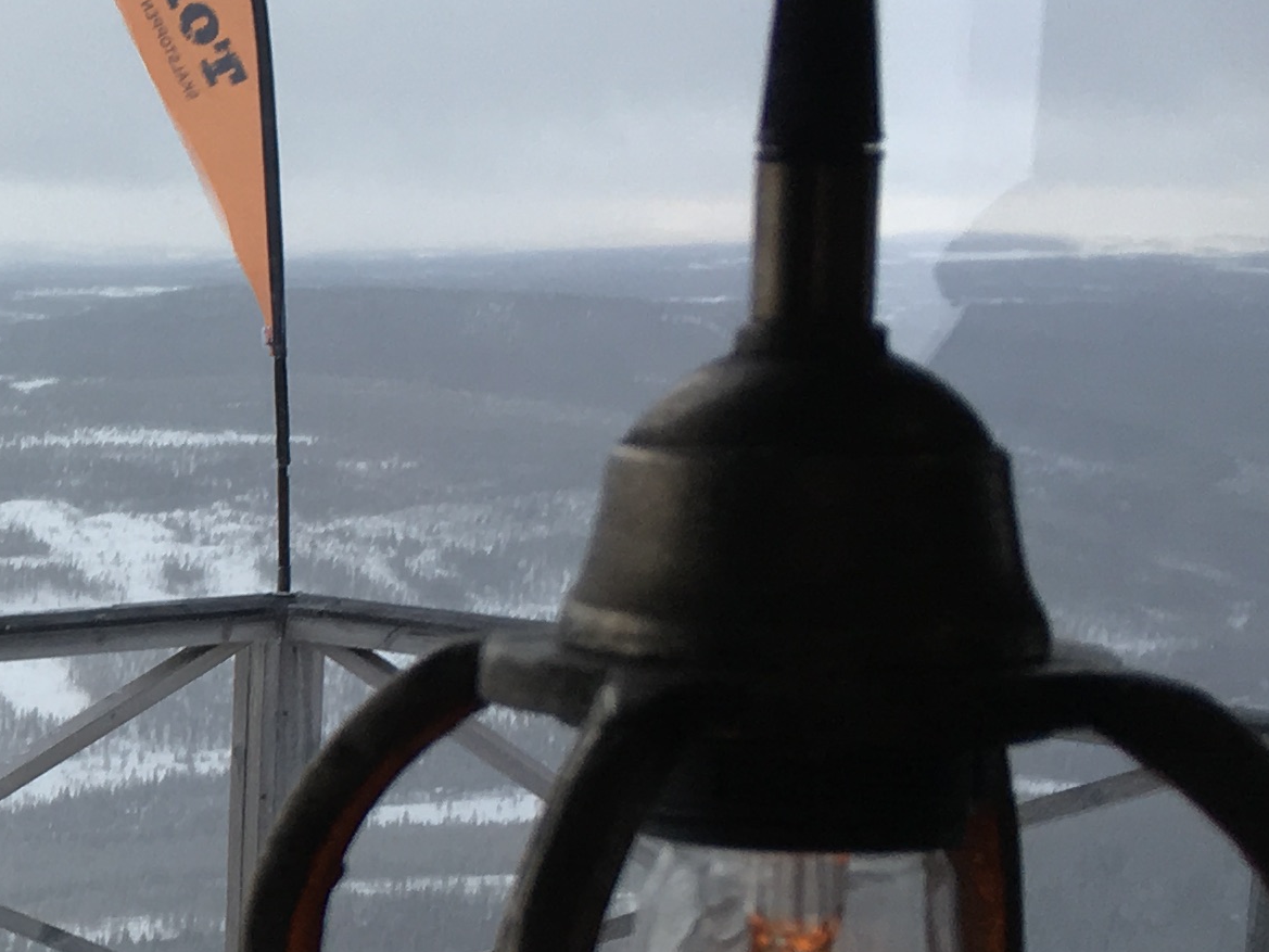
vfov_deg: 14.7
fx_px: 3666
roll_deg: -0.5
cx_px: -673
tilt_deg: -8.3
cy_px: 695
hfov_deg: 17.5
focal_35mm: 100
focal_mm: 4.15
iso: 25
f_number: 2.2
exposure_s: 1/100
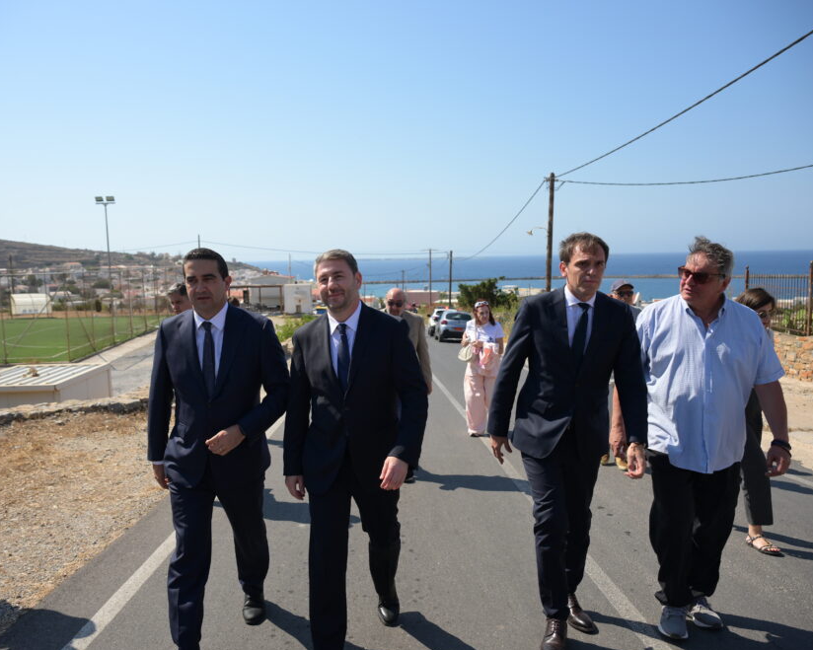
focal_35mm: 28
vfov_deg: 51.5
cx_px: 370
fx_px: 674
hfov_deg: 62.1
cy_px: 329
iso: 500
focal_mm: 24
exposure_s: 1/5000
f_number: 4
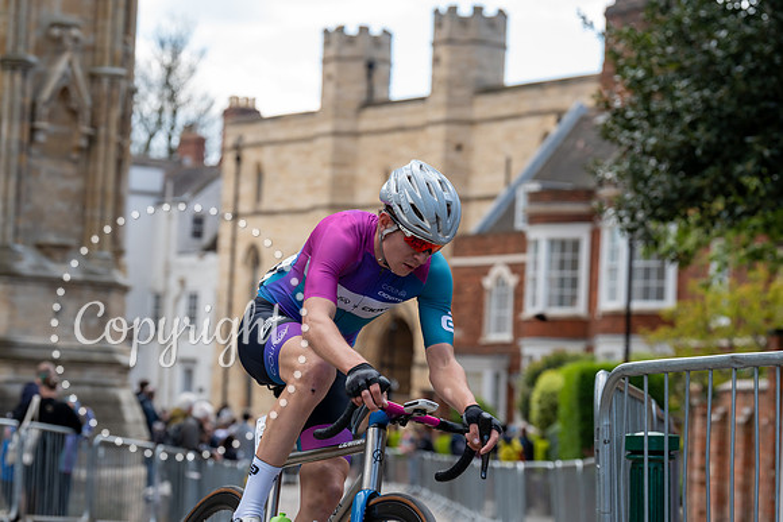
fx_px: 2632
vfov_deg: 11.3
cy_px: 261
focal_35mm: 121
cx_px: 392
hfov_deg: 16.9
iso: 640
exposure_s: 1/1000
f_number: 5
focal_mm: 121
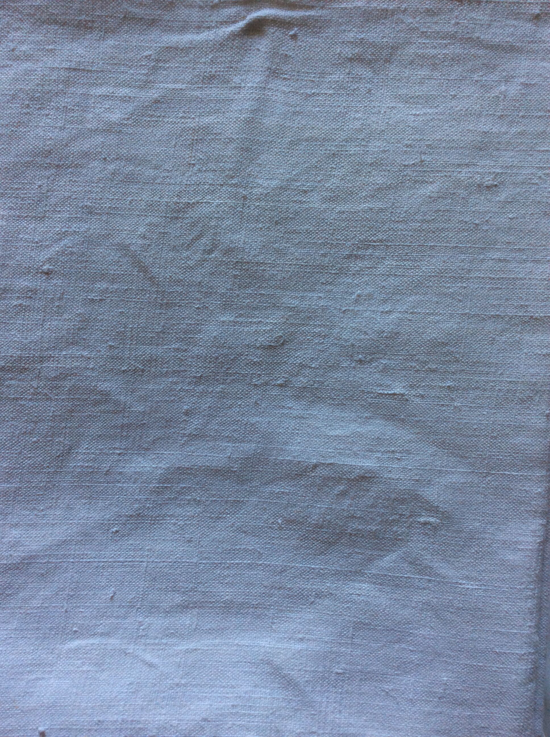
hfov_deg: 44.1
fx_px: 680
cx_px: 275
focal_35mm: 32
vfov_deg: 56.9
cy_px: 368
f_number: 2.4
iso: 40
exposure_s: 1/25
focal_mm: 3.3
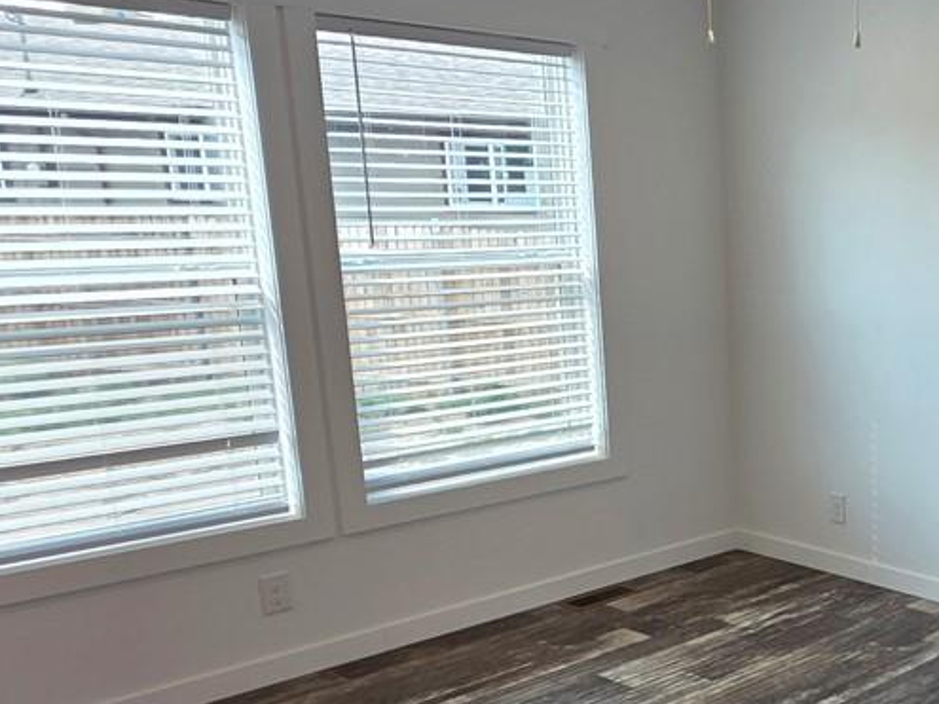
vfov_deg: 34.0
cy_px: 476
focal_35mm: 42
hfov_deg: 36.5
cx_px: 1077
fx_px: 1139
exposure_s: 1/120
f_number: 1.9
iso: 32
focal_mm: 2.2
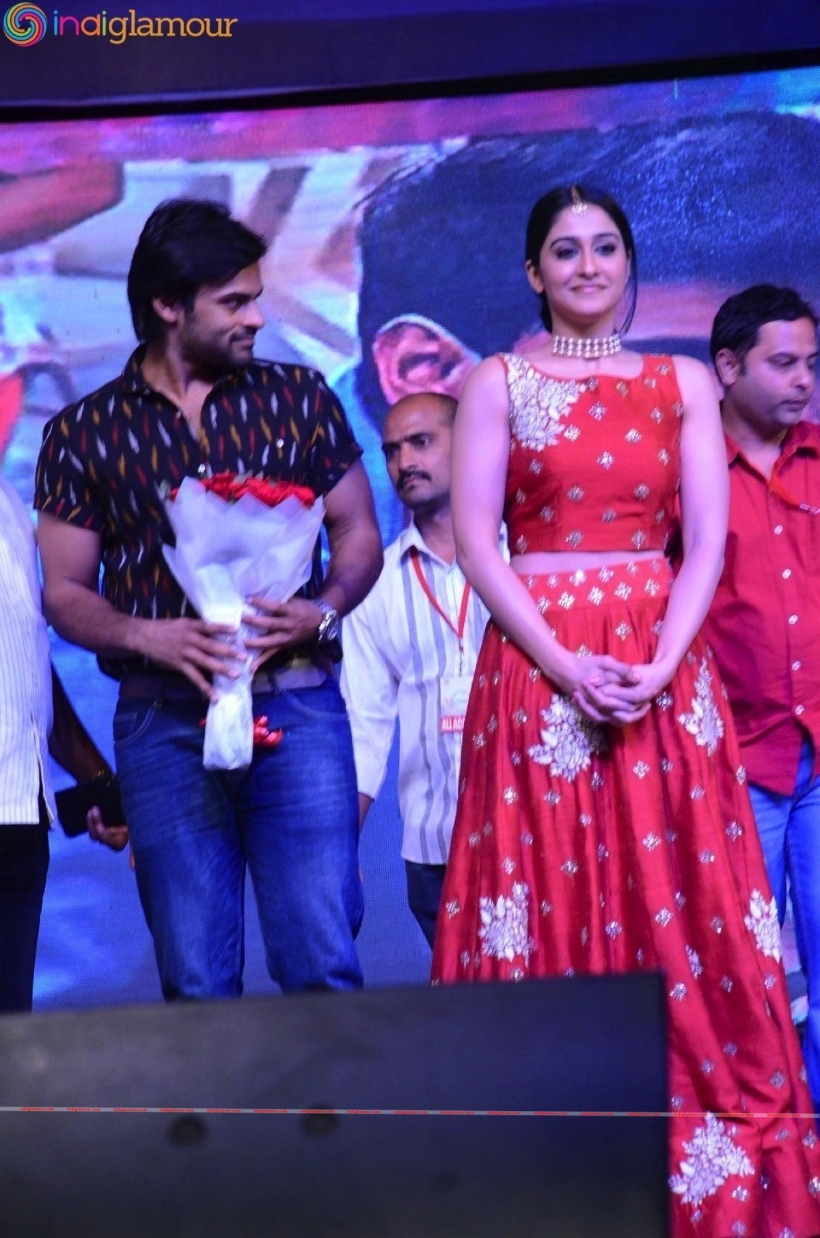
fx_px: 5404
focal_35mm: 158
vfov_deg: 13.1
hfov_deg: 8.7
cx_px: 410
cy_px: 619
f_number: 5.6
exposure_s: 1/125
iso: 2500
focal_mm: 105
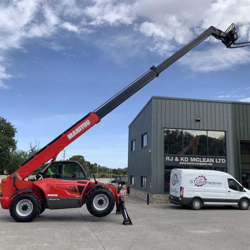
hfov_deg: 47.2
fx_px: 286
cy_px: 123
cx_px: 132
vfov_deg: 47.2
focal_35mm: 35
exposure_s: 1/1144
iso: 16
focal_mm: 3
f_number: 1.8
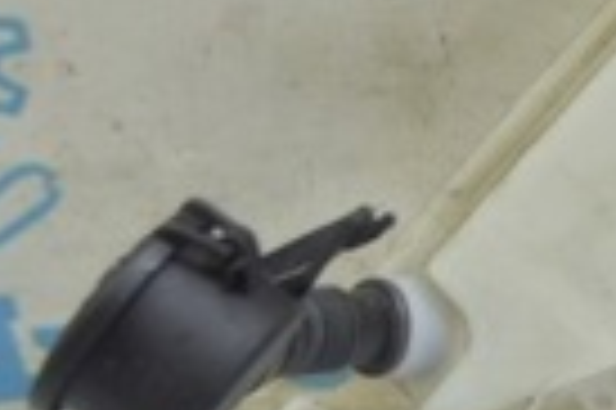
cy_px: -88
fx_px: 2871
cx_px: 1290
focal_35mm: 168
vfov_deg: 8.1
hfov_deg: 11.0
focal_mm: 24
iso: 400
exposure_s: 1/20
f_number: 5.6
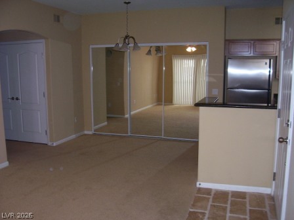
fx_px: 289
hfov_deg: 54.0
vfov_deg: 41.8
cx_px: 147
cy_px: 110
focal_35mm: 34
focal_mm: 5.6
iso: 125
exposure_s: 1/60
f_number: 2.7
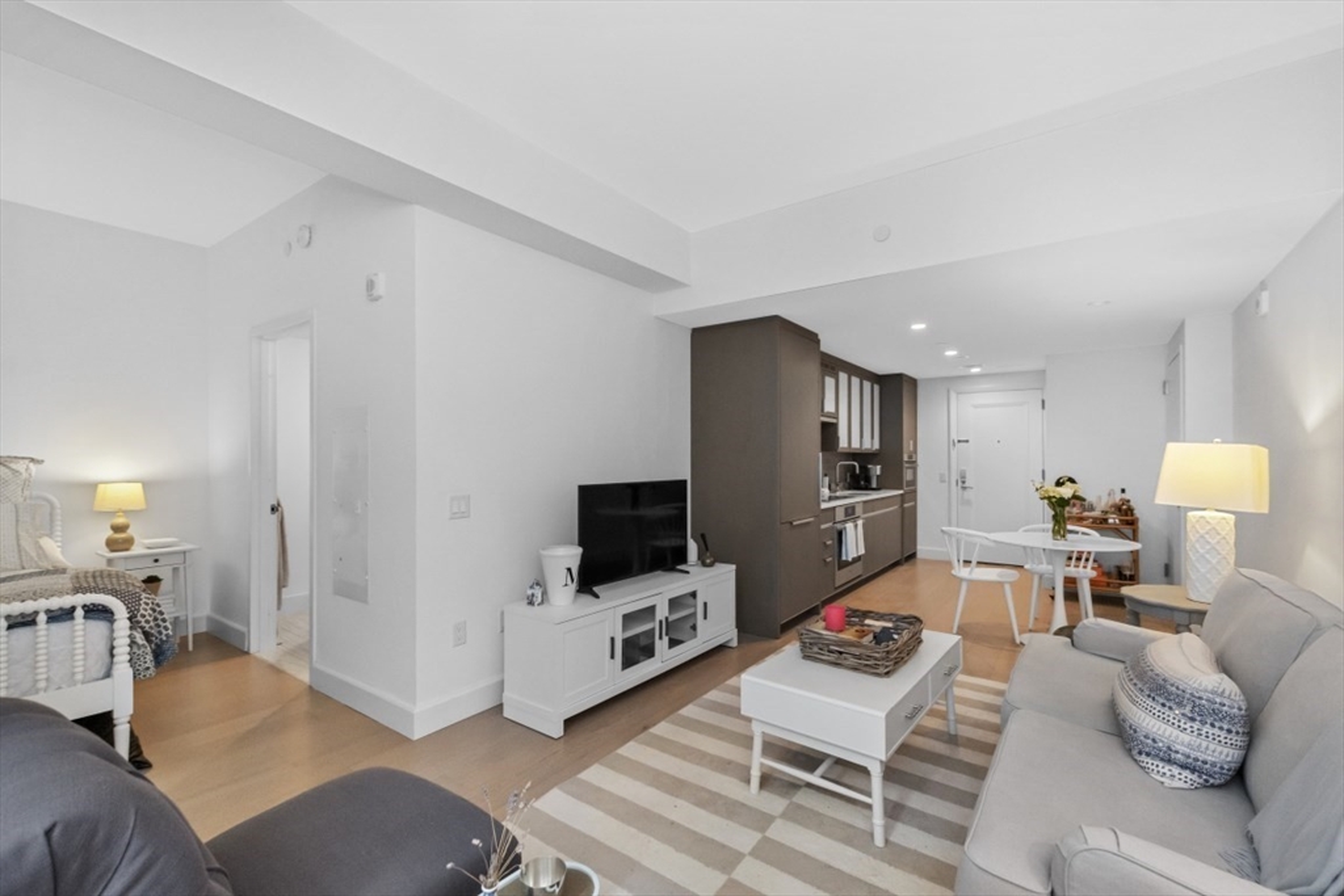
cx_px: 672
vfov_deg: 77.3
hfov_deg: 100.4
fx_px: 560
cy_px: 448
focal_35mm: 15
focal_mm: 10
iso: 2000
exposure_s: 1/60
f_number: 8
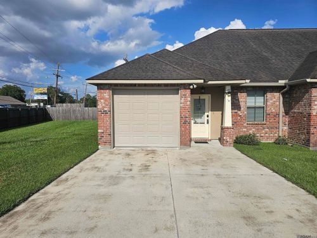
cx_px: 158
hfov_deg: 73.9
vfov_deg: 58.9
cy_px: 119
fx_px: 211
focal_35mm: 23
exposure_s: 1/1376
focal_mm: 6.3
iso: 10
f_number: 1.7
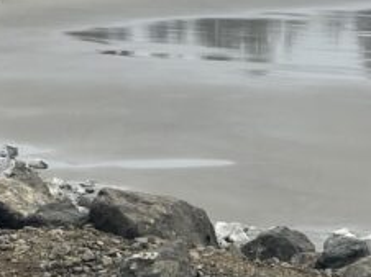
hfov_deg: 16.7
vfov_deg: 12.5
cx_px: 253
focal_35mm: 118
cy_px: 177
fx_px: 1263
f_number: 1.6
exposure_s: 1/2463
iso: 50
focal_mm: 5.1
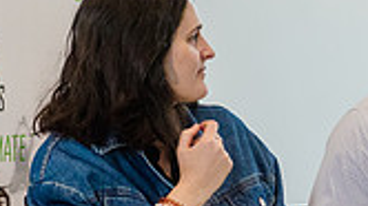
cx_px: 450
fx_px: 4280
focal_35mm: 439
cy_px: 154
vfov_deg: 2.8
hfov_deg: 4.9
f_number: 4
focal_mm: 120
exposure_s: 1/320
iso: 4000
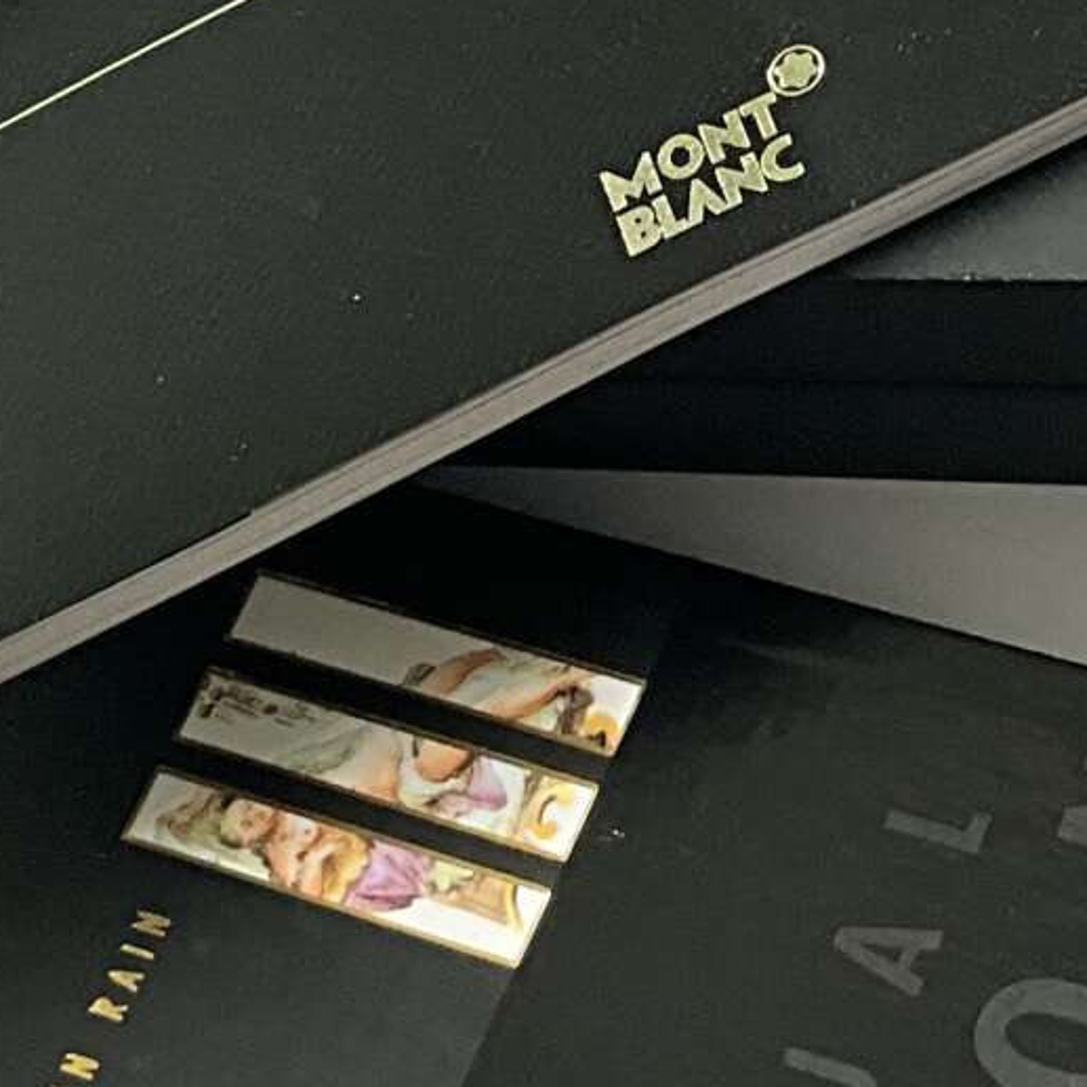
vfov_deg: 13.7
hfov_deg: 13.5
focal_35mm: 127
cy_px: 179
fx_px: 4512
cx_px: 1129
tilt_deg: -56.3
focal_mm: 3
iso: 32
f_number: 1.8
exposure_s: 1/122
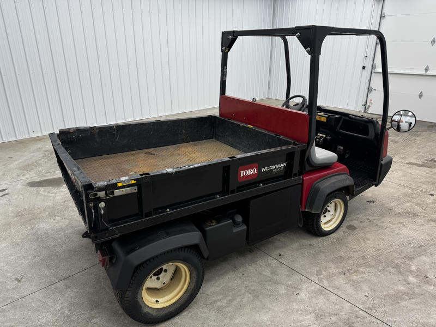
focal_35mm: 24
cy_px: 164
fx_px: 302
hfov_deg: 71.6
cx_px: 218
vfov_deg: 56.8
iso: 100
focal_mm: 6.76
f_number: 1.78
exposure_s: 1/120
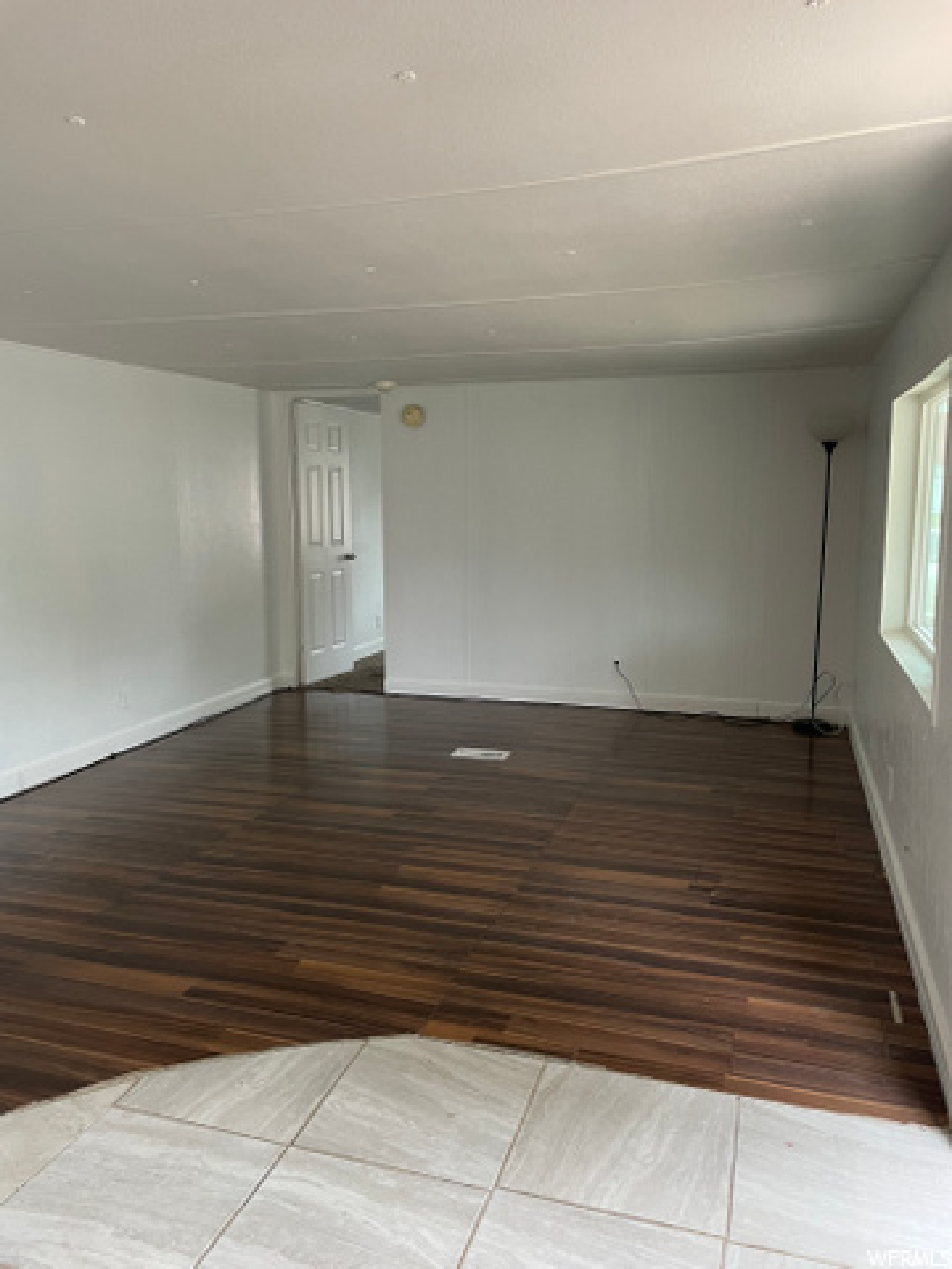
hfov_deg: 53.1
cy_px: 634
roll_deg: +0.8
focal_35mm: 26
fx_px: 953
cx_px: 476
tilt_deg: -8.0
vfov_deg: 67.3
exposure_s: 1/75
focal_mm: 4.2
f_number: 1.6
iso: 125
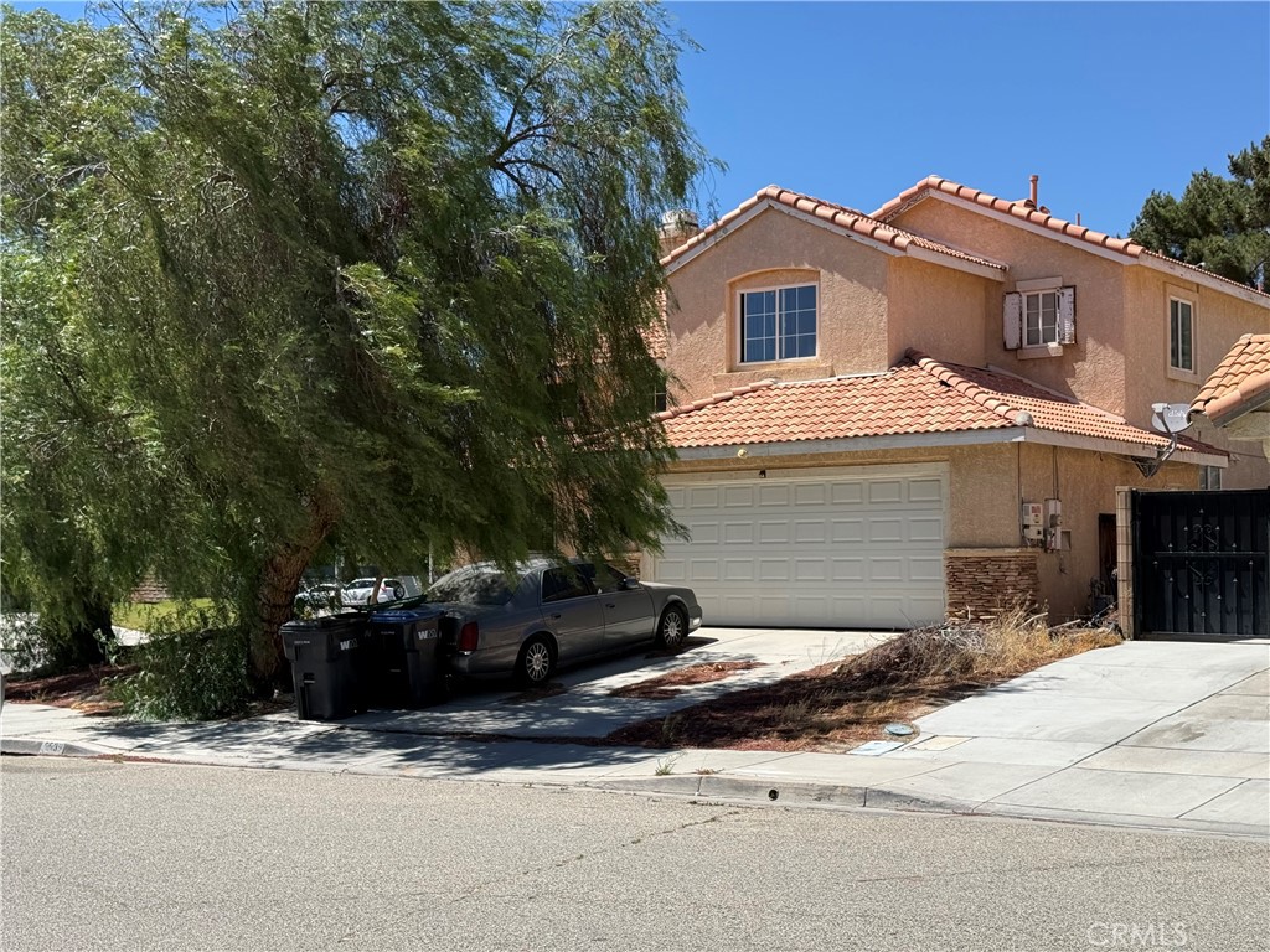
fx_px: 1761
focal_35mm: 48
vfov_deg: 30.3
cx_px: 635
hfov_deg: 39.7
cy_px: 476
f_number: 1.78
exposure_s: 1/5208
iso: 100
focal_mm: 6.76
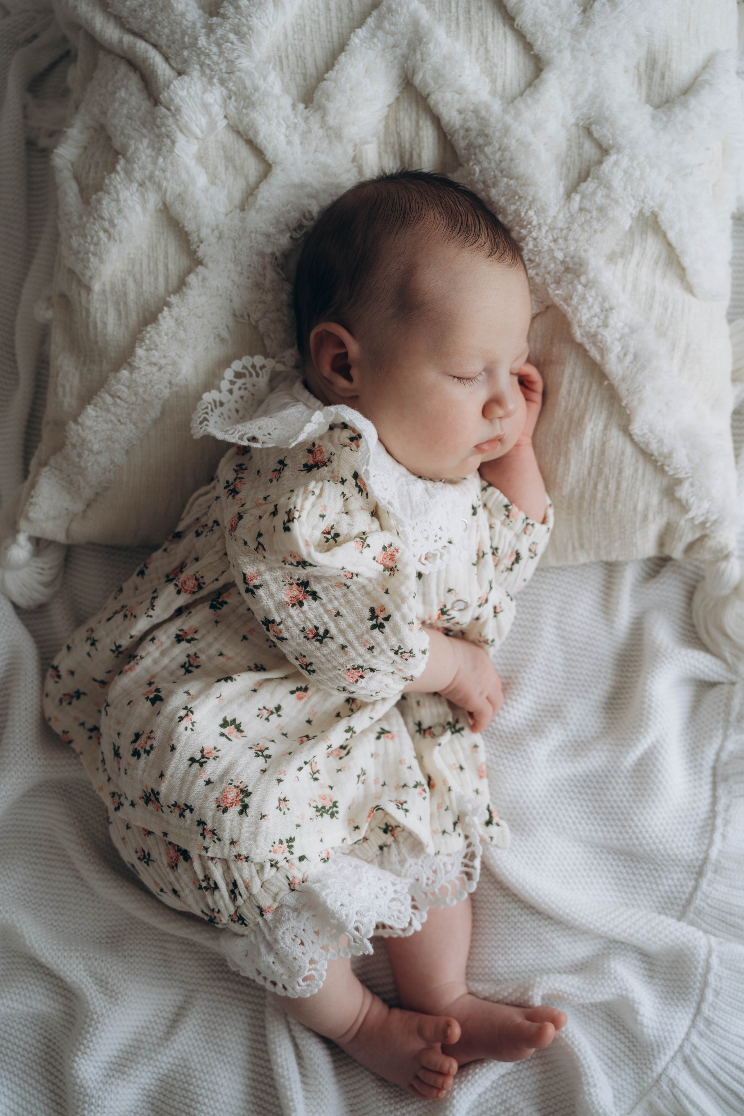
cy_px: 558
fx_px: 1116
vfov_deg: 53.1
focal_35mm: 36
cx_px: 372
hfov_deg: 36.9
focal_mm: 36
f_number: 4
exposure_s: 1/125
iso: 160
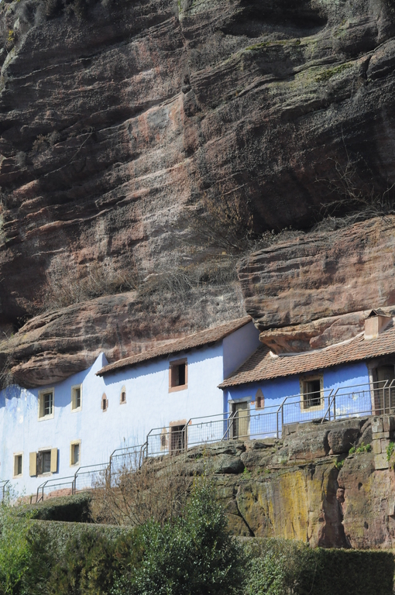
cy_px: 298
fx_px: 1733
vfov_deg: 19.5
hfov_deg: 13.0
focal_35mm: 105
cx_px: 198
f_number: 8
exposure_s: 1/2000
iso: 1000
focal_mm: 70
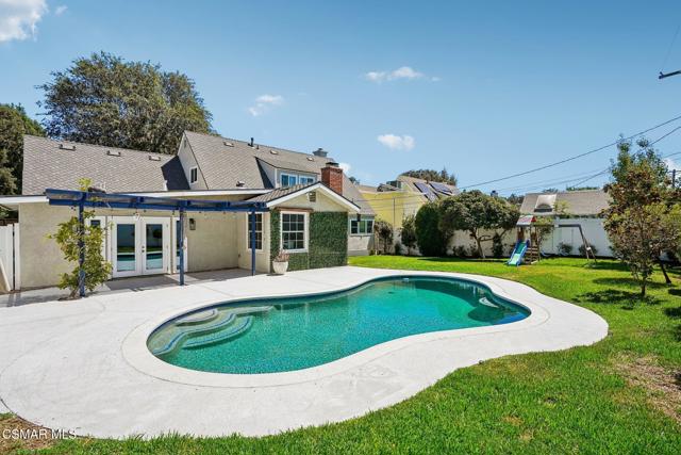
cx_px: 340
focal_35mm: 16
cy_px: 228
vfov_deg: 73.8
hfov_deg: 96.7
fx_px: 303
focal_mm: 16
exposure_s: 1/1250
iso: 400
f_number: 8
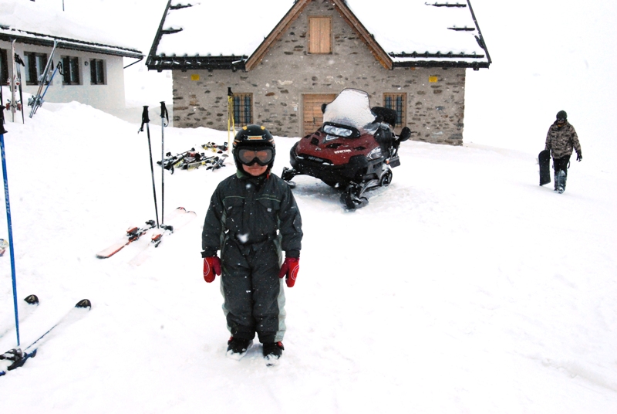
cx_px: 308
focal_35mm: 36
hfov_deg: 53.1
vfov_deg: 37.0
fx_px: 618
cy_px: 207
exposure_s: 1/1000
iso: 1600
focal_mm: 24
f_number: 16
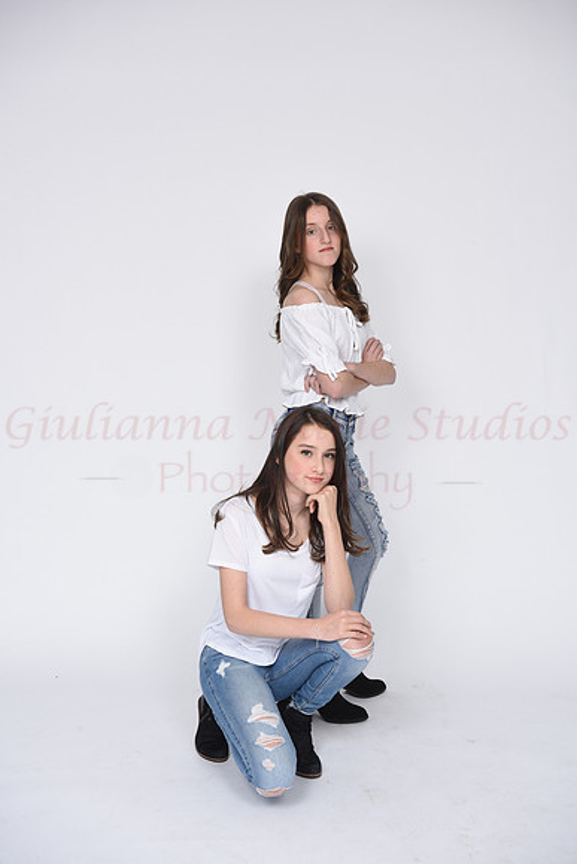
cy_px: 432
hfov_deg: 28.1
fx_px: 1153
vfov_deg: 41.1
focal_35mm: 48
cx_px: 288
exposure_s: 1/100
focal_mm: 48
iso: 160
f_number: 8
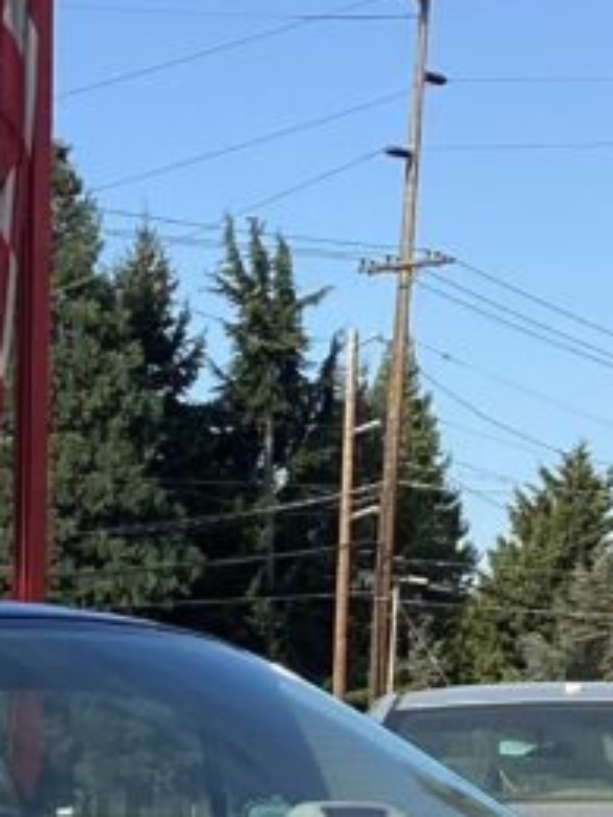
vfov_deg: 15.3
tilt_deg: -7.7
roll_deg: +1.5
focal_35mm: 122
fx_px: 2881
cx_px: -258
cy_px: 1119
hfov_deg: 11.7
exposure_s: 1/876
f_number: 2.4
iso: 25
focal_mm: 3.3
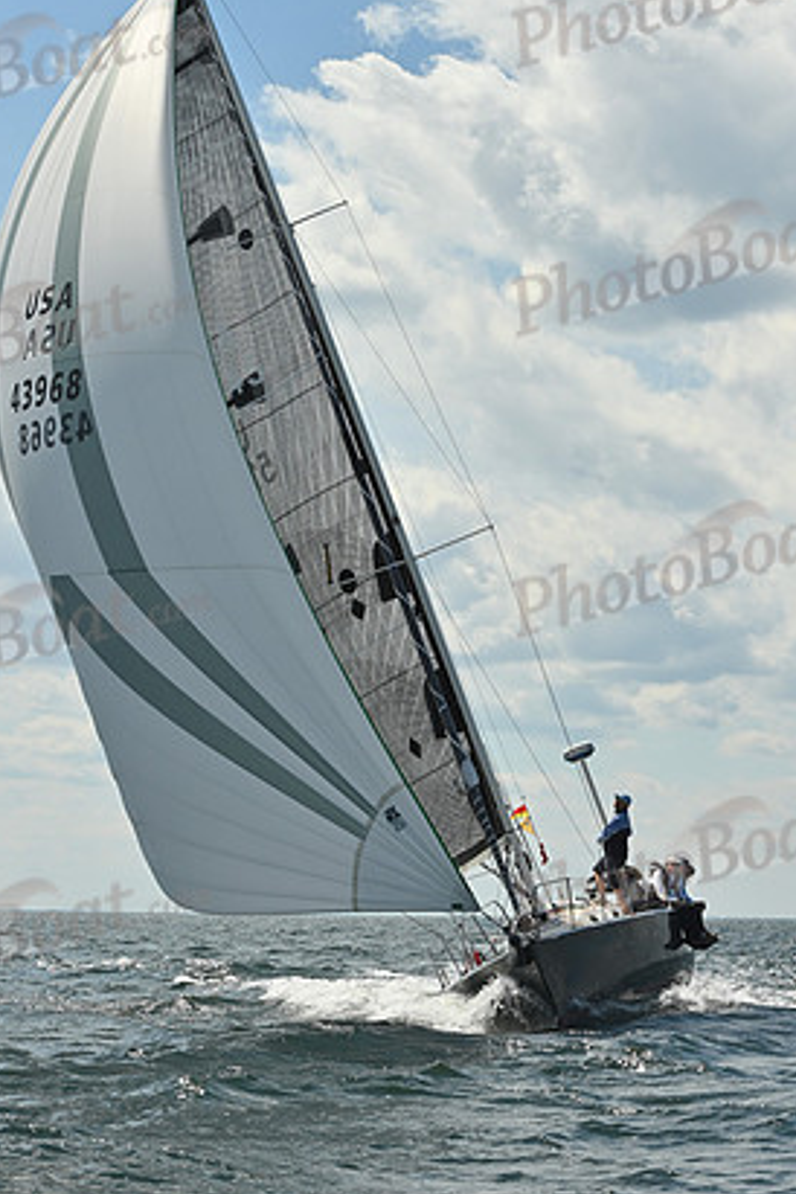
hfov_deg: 11.4
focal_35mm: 120
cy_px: 453
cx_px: 362
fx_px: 3980
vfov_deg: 17.0
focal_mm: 85
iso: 250
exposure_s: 1/1600
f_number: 9
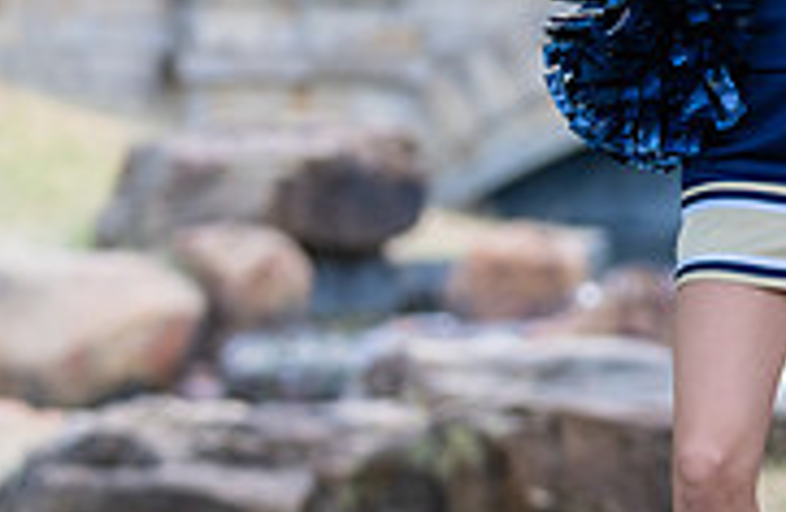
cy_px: 200
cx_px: 786
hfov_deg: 6.9
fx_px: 6527
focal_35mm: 301
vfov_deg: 4.5
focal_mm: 89
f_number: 2.8
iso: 320
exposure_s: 1/320
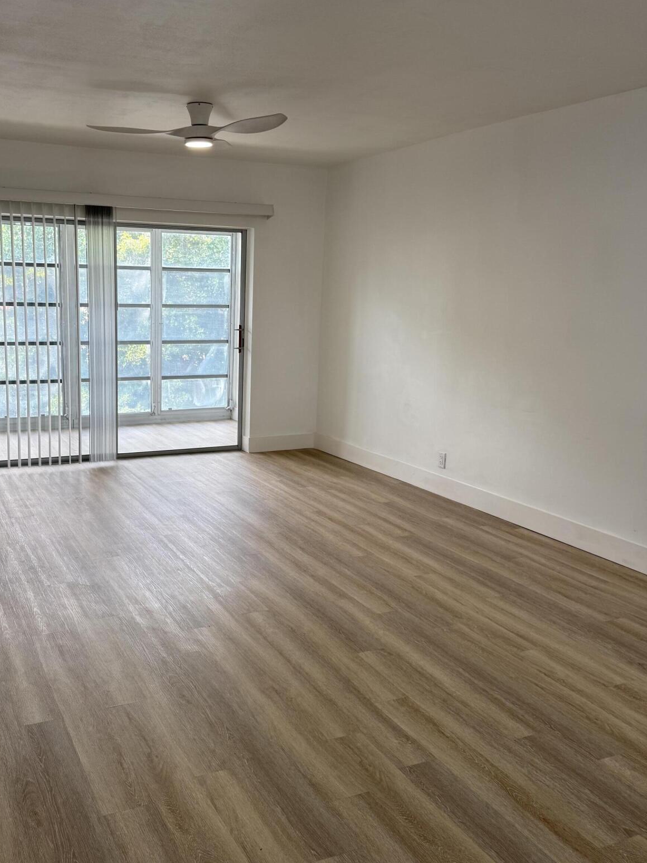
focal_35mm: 31
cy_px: 431
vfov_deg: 58.4
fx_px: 773
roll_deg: -2.2
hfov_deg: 45.0
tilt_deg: -9.4
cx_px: 231
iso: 80
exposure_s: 1/120
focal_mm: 6.76
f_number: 1.78
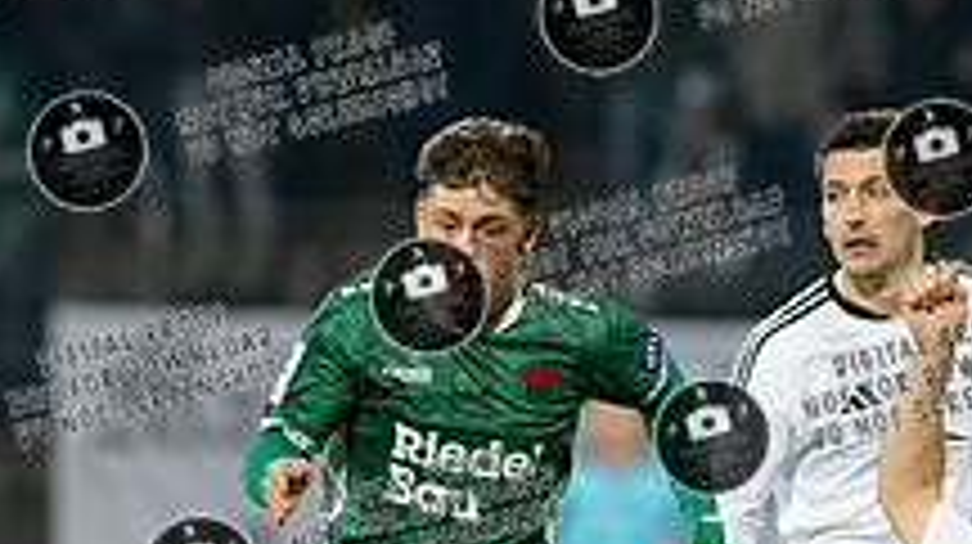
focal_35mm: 1206
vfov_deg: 1.0
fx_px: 31052
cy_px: 456
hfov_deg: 1.8
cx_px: 558
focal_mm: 300
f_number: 3.5
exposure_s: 1/1250
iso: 4000
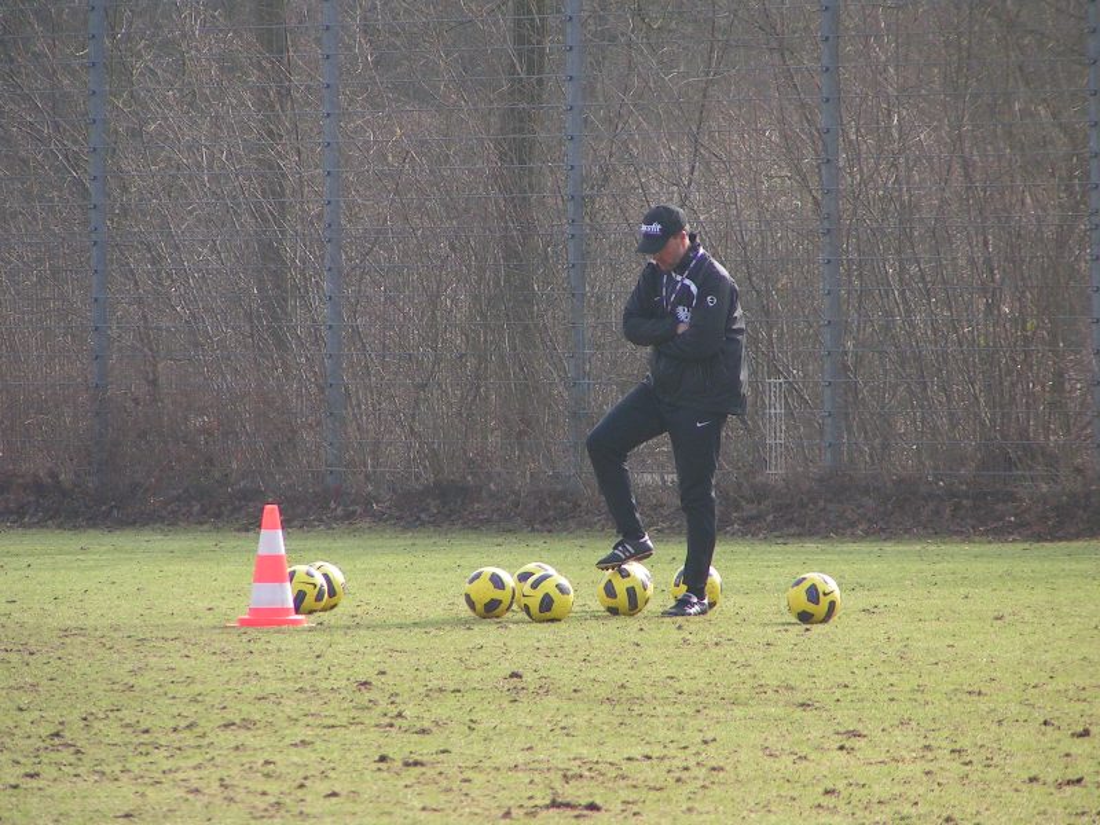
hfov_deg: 5.2
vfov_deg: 3.9
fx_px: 12075
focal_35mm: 380
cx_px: 550
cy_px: 412
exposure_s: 1/500
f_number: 3.5
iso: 80
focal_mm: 58
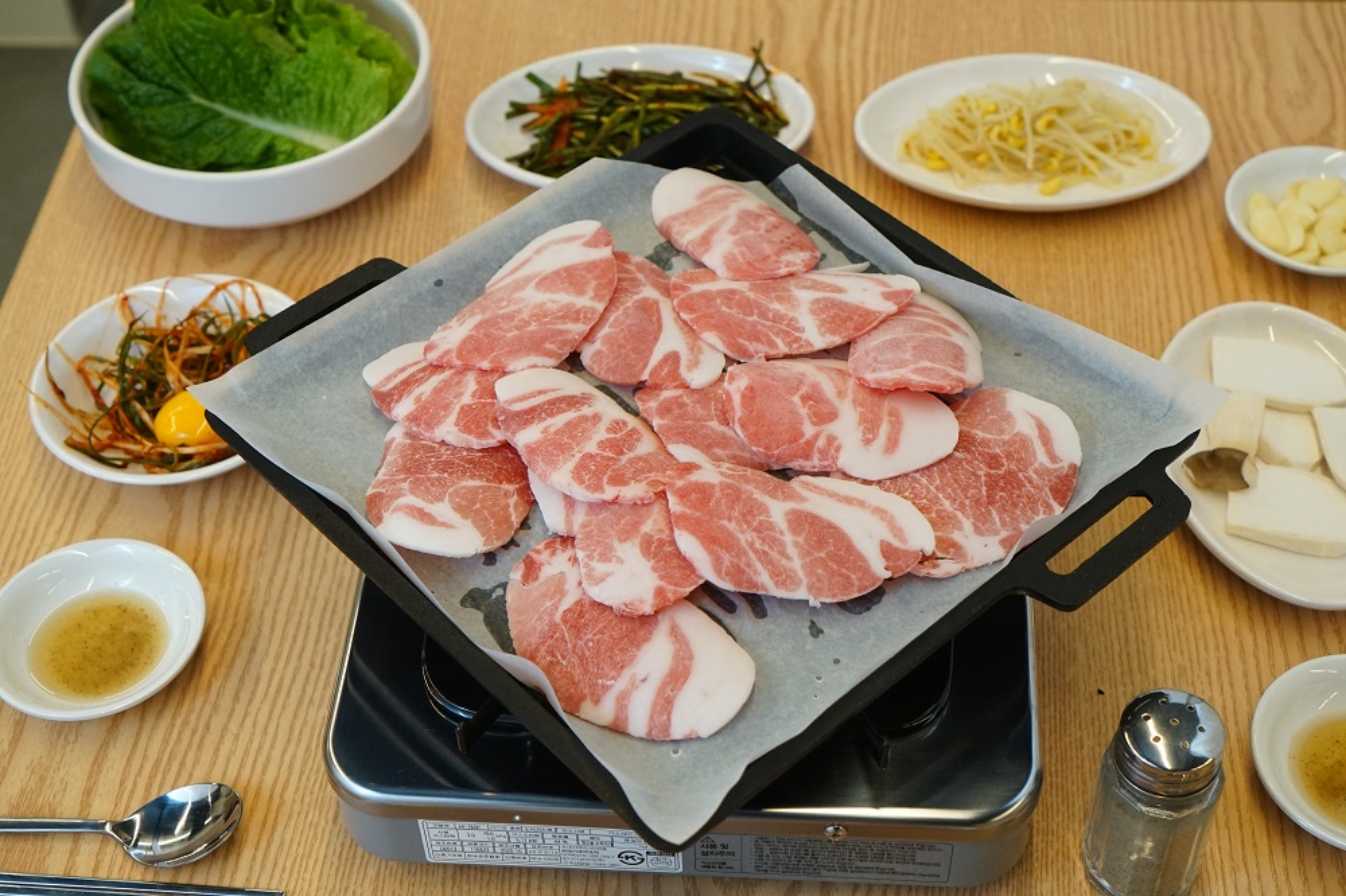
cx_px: 673
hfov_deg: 36.9
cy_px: 448
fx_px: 2018
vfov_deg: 25.0
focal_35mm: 54
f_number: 7.1
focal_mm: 54
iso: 2000
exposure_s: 1/100
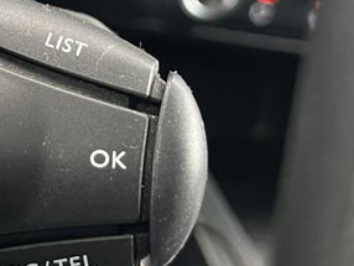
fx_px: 952
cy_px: 4
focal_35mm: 93
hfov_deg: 20.9
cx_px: 82
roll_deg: -15.6
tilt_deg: -16.6
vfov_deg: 15.6
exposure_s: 1/60
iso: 250
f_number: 1.6
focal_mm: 5.1
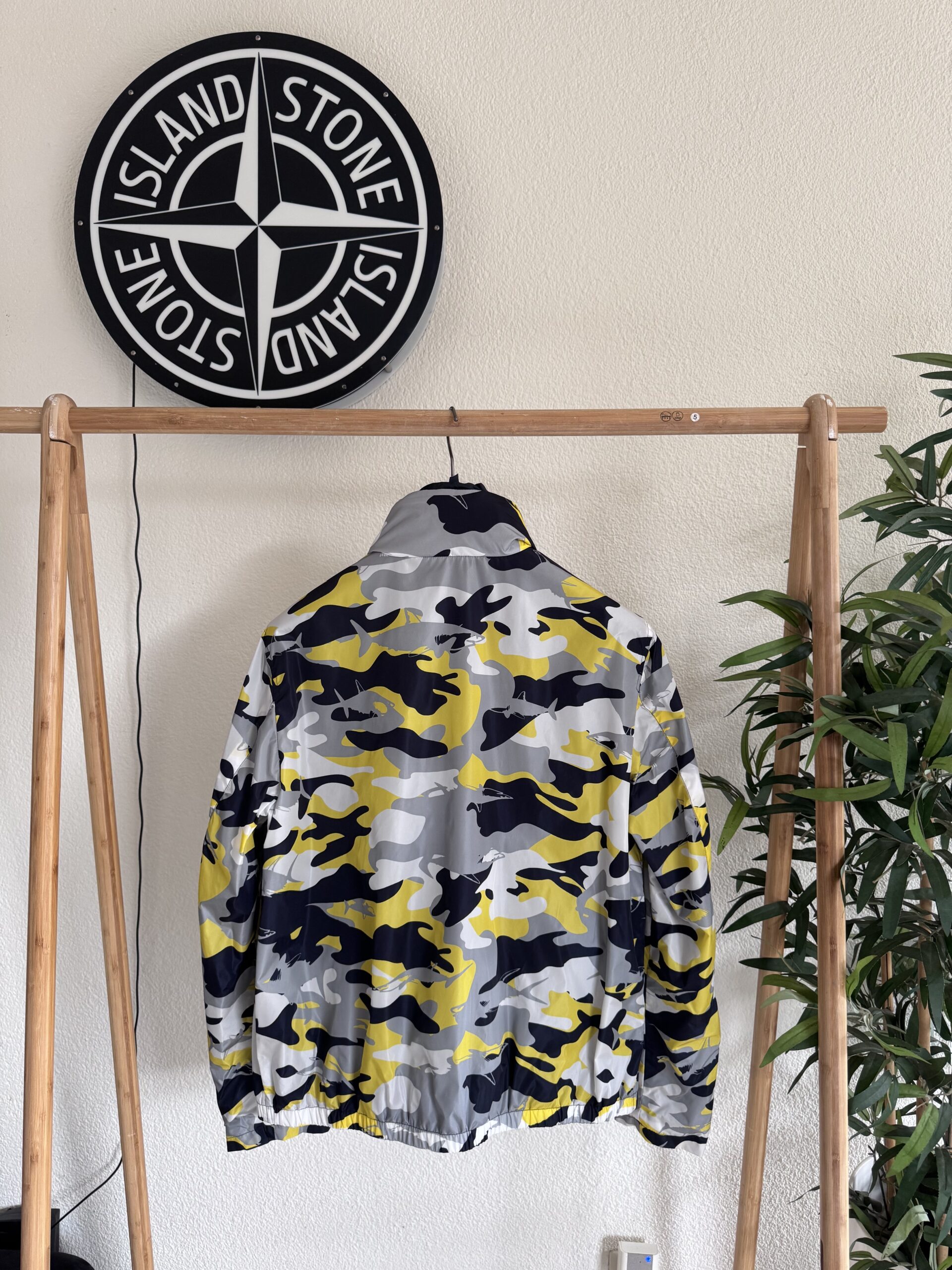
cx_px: 476
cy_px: 635
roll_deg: +0.5
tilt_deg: -2.5
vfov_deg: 71.6
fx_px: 880
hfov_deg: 56.8
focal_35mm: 24
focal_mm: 6.76
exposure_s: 1/97
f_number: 1.78
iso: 200
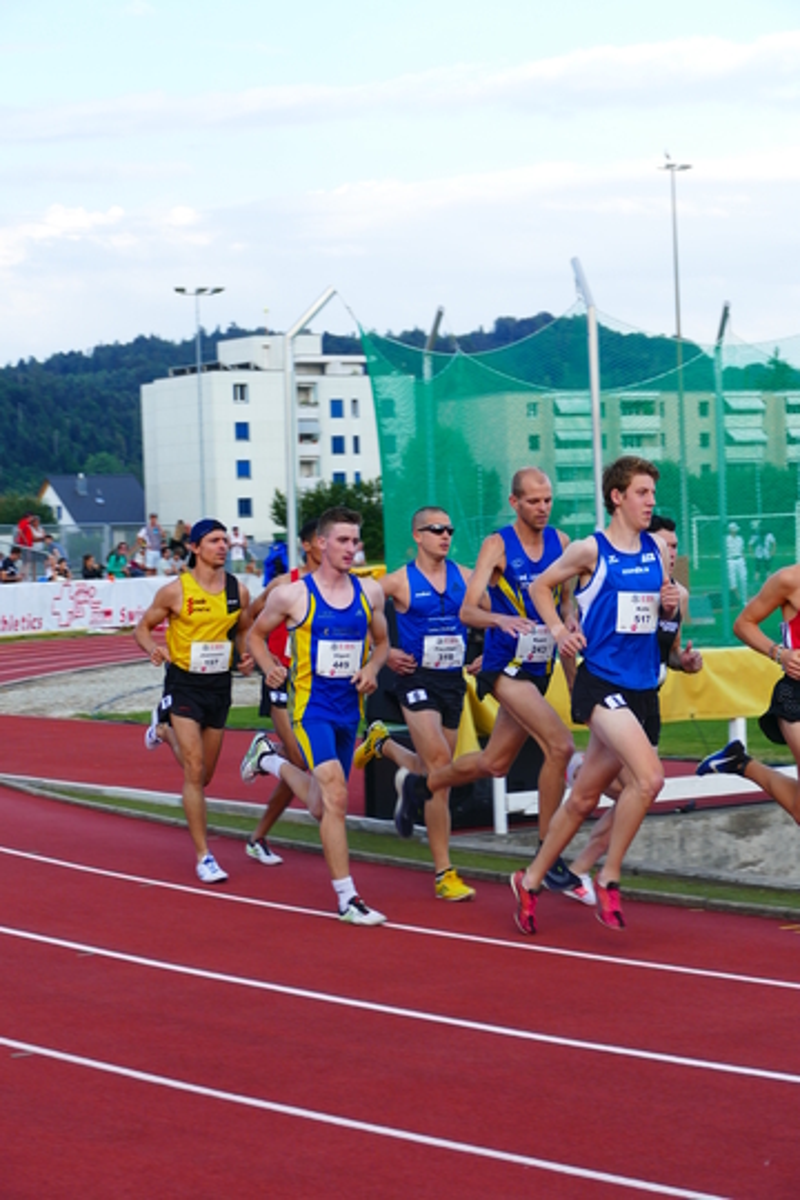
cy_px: 600
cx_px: 400
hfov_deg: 15.7
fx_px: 2900
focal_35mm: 87
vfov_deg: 23.4
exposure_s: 1/250
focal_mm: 31.83
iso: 125
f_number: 3.8
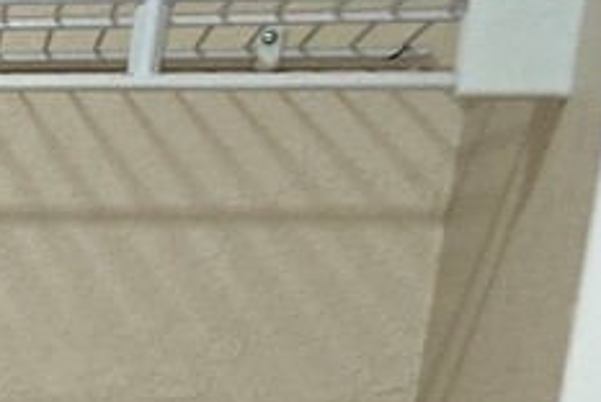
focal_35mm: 164
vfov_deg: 7.9
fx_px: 2741
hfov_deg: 9.0
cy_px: 912
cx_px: -1414
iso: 100
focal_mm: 6.3
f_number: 1.7
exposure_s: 1/40
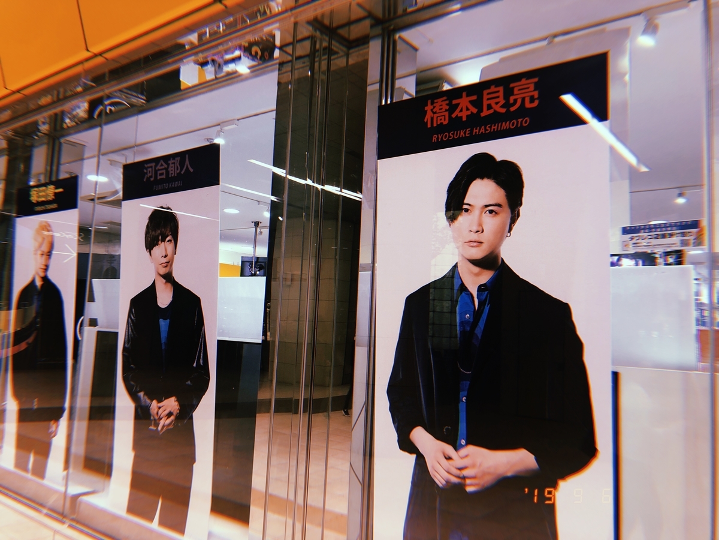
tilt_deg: +4.0
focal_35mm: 28
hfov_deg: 63.4
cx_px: 360
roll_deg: -2.4
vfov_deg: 49.7
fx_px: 582
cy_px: 270
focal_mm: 3.99
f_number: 1.8
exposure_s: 1/17
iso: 50
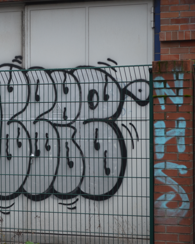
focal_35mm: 102
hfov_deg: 15.0
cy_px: 122
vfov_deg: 18.8
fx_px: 736
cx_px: 48
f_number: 5.6
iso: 400
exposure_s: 1/100
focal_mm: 48
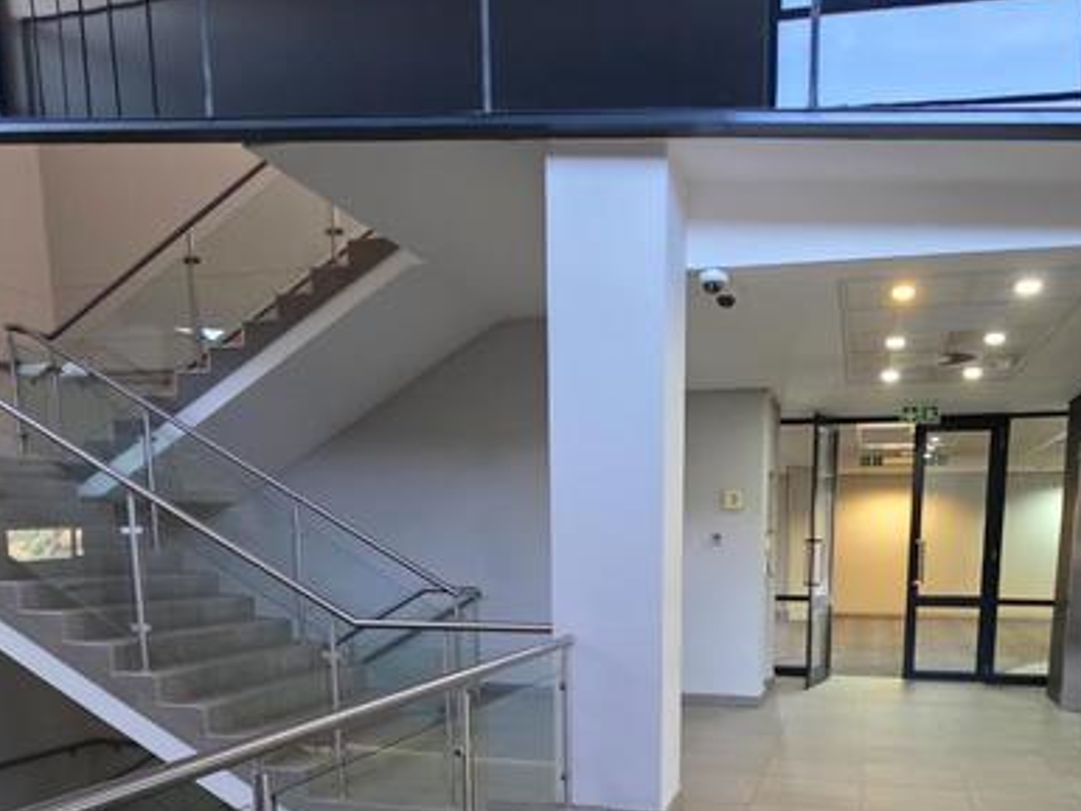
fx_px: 843
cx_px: 646
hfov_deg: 64.7
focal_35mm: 27
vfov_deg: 47.7
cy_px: 679
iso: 500
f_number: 1.9
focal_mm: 2.2
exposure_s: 1/50
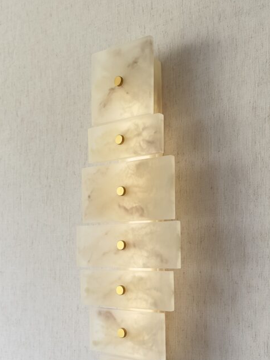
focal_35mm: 30
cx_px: 130
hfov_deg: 46.8
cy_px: 224
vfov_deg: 59.2
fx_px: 312
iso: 80
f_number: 1.78
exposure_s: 1/374
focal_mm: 6.86
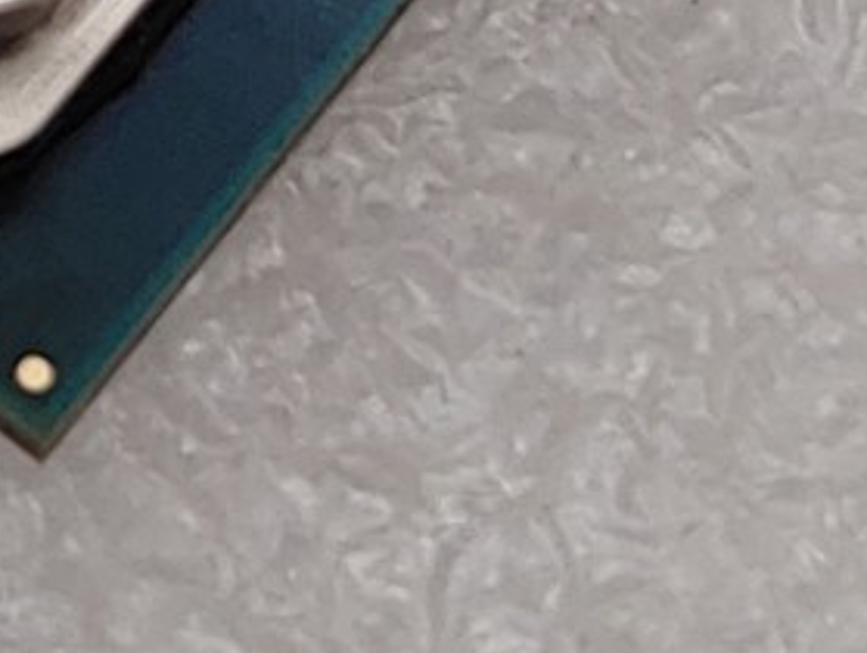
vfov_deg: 6.0
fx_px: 5944
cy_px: -942
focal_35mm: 237
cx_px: -345
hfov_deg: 8.2
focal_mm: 4.36
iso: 50
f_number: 1.8
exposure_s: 1/251
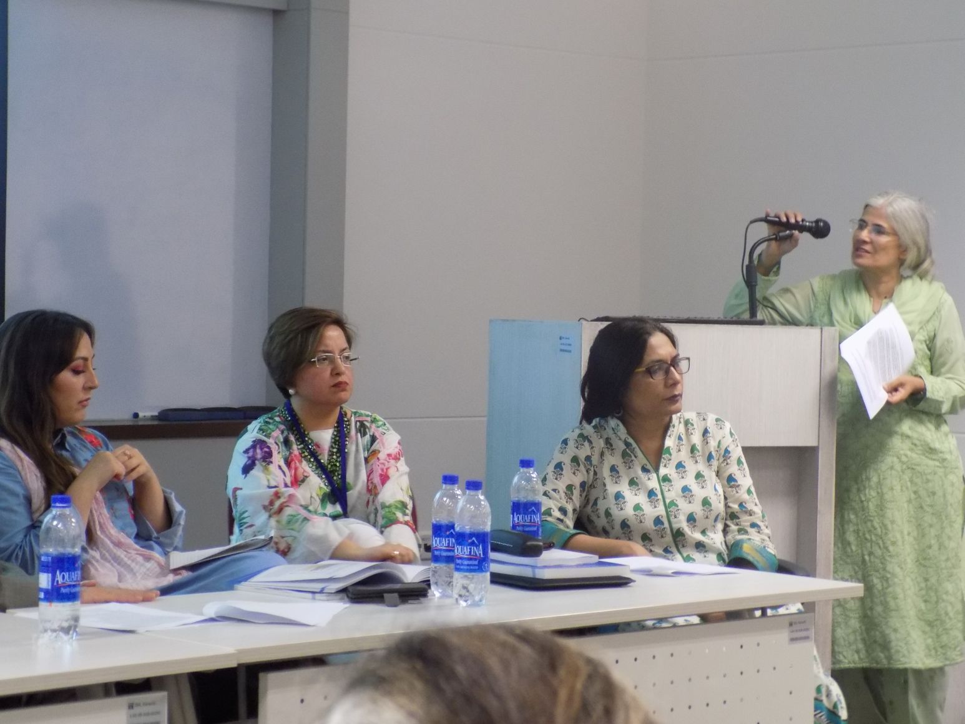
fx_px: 2397
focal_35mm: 86
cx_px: 482
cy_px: 362
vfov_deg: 17.2
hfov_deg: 22.8
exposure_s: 1/10
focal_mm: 15.3
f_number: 4.4
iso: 400
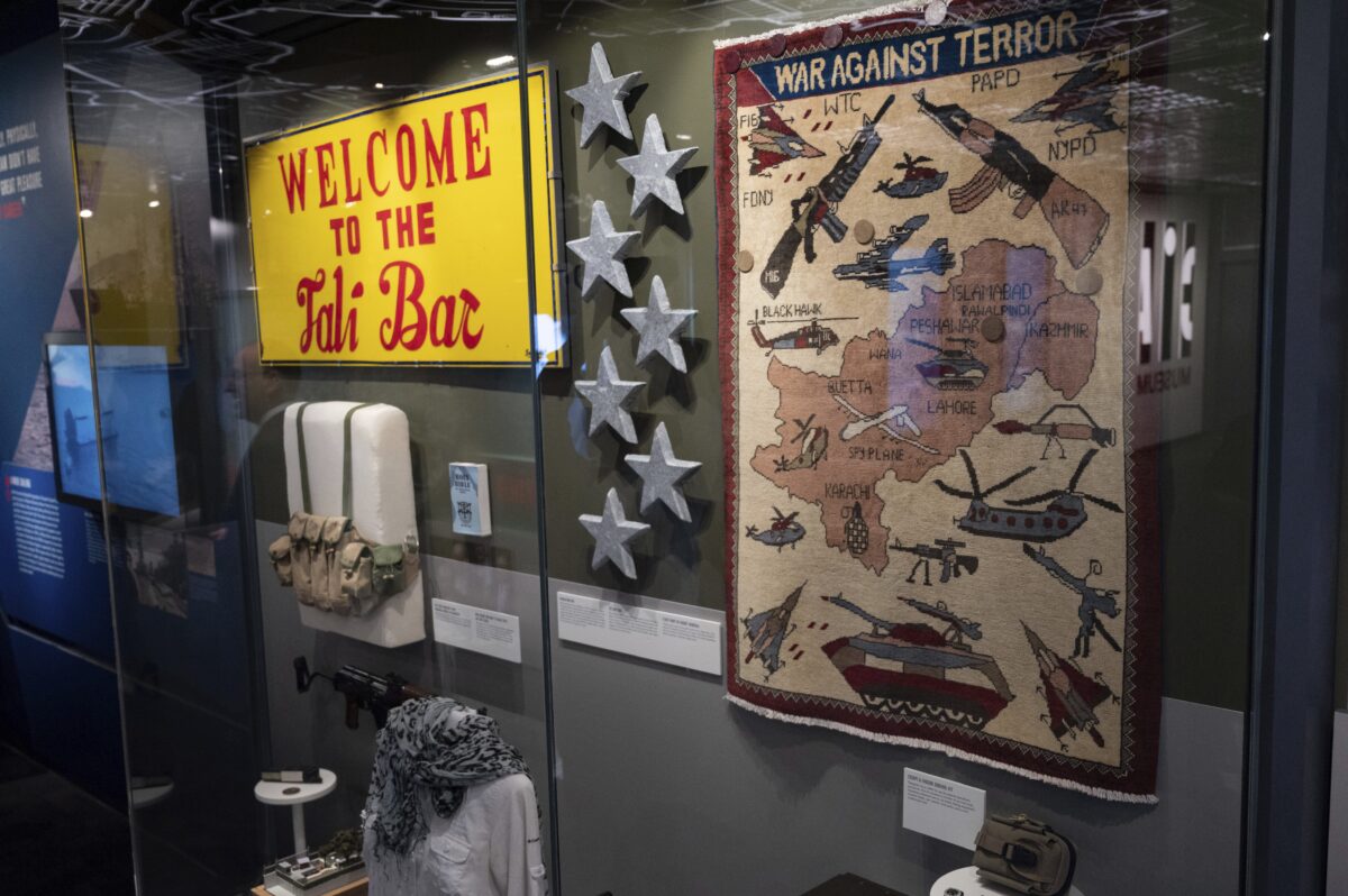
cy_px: 448
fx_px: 1216
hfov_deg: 58.0
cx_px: 674
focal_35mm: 32
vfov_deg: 40.5
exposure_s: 1/60
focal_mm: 32.5
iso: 5000
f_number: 4
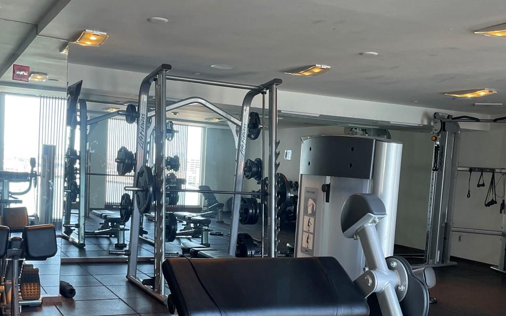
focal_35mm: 45
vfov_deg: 28.4
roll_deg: -3.1
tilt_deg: -4.4
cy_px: 215
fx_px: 620
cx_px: 238
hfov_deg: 44.3
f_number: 1.6
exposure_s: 1/120
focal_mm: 4.2
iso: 64
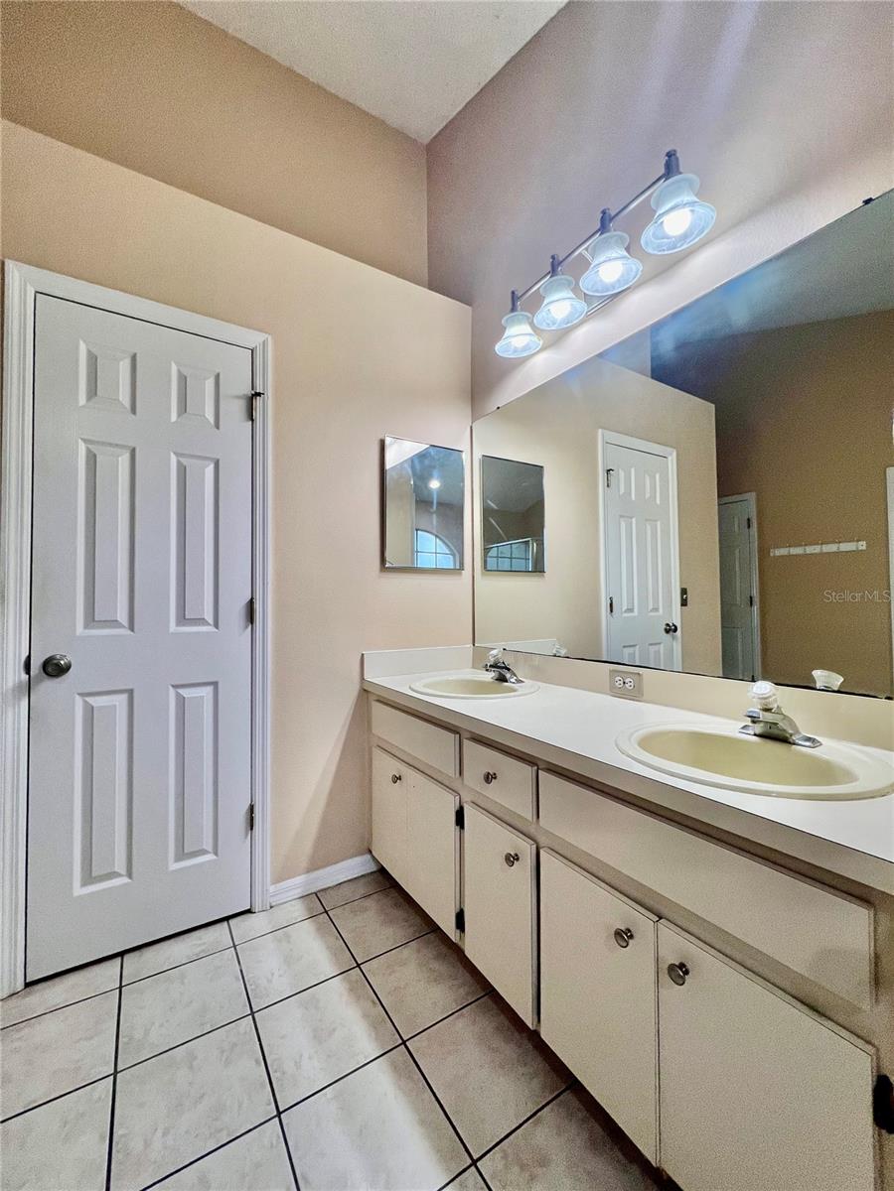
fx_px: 448
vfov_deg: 106.2
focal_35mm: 13
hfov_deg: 89.9
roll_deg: +0.5
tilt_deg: +1.4
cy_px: 596
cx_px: 447
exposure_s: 1/120
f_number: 1.8
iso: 125
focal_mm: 1.57
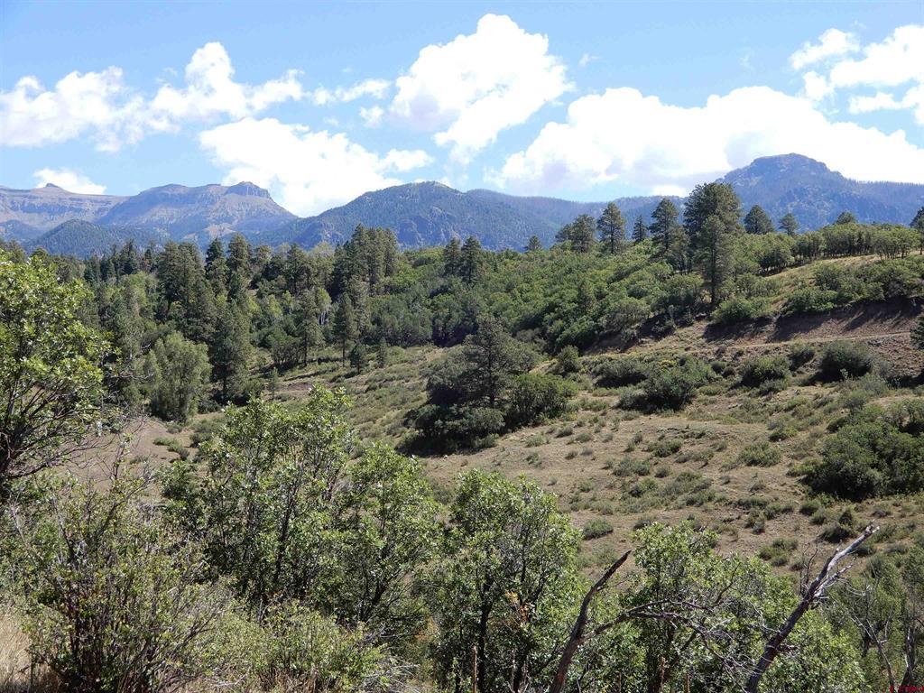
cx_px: 462
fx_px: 1335
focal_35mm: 50
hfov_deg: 38.2
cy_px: 346
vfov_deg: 29.1
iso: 80
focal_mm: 8.9
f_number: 4
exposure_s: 1/400
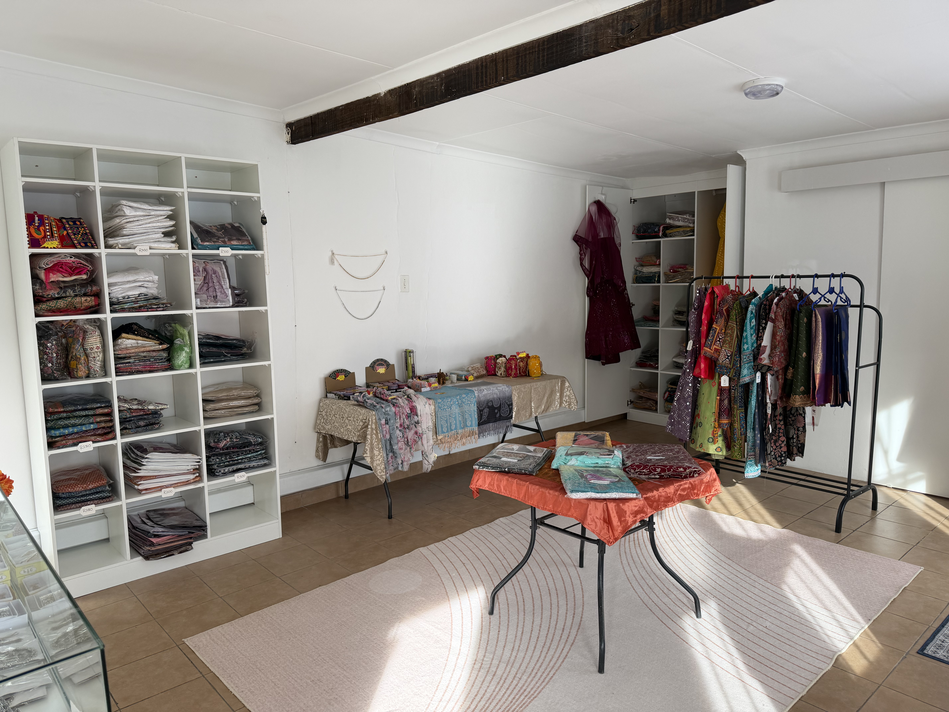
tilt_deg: -7.3
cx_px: 474
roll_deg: +2.2
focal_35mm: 24
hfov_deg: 71.6
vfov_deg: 56.8
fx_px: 658
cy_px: 356
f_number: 1.78
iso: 80
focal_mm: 6.76
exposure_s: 1/222
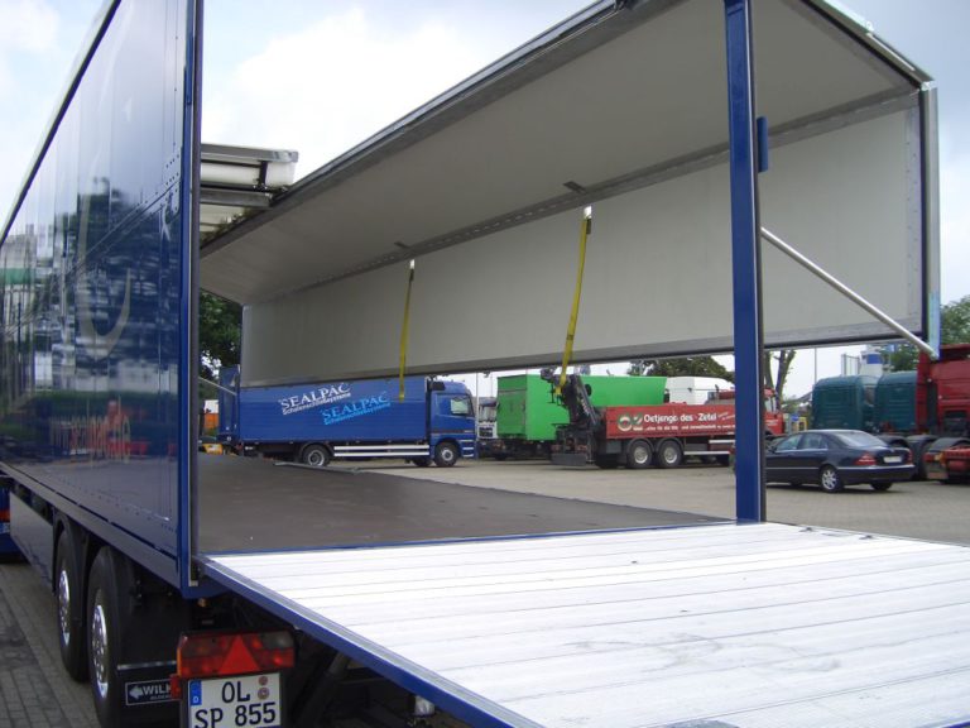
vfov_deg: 36.8
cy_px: 364
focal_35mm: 39
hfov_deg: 47.9
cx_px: 485
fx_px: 1093
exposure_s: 1/500
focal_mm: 8
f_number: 2.8
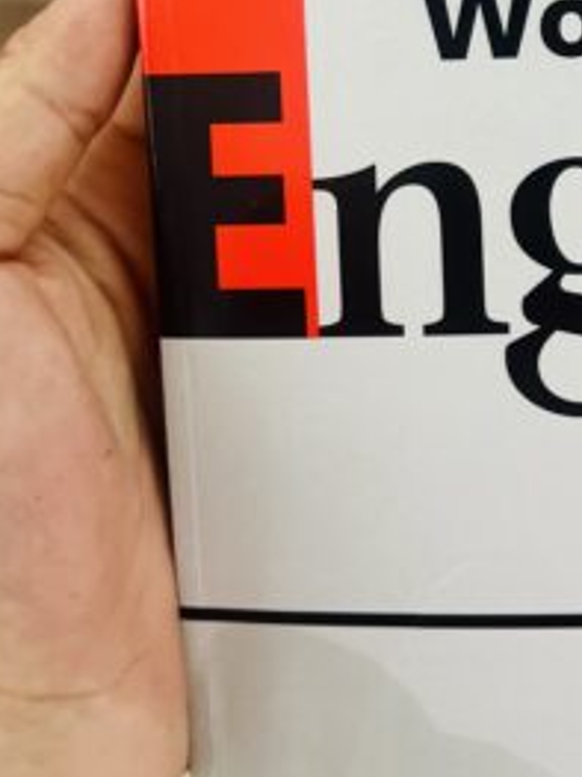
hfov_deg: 18.3
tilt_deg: -31.7
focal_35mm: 79
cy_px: 24
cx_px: 529
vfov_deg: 23.8
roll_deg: +3.8
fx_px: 1772
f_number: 1.5
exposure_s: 1/121
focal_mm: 5.7
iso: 125
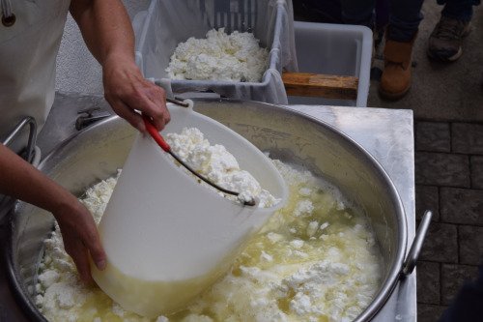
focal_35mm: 82
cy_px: 161
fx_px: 1106
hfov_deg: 24.6
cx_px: 242
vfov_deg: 16.5
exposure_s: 1/200
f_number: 7.1
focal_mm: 55
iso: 400
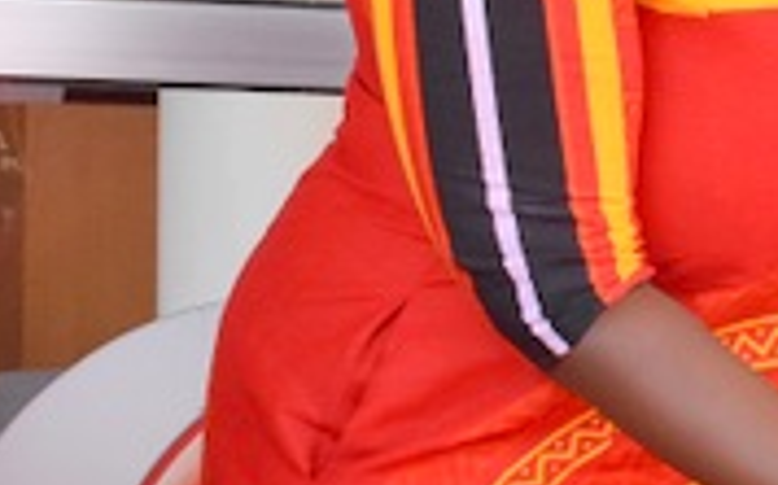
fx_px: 3200
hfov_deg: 13.2
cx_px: 1106
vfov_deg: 8.7
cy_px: 262
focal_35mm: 151
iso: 800
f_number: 7.1
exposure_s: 1/200
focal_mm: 22
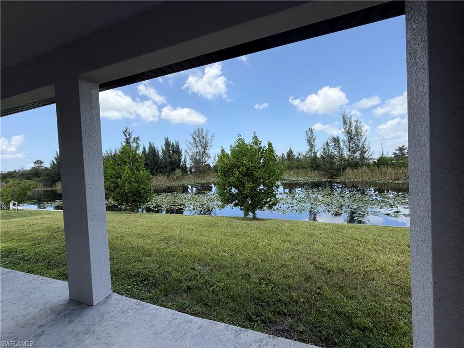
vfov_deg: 85.7
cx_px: 232
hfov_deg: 102.1
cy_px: 174
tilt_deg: -0.9
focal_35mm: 14
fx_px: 188
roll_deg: +2.1
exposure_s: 1/770
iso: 32
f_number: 2.2
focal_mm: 2.22
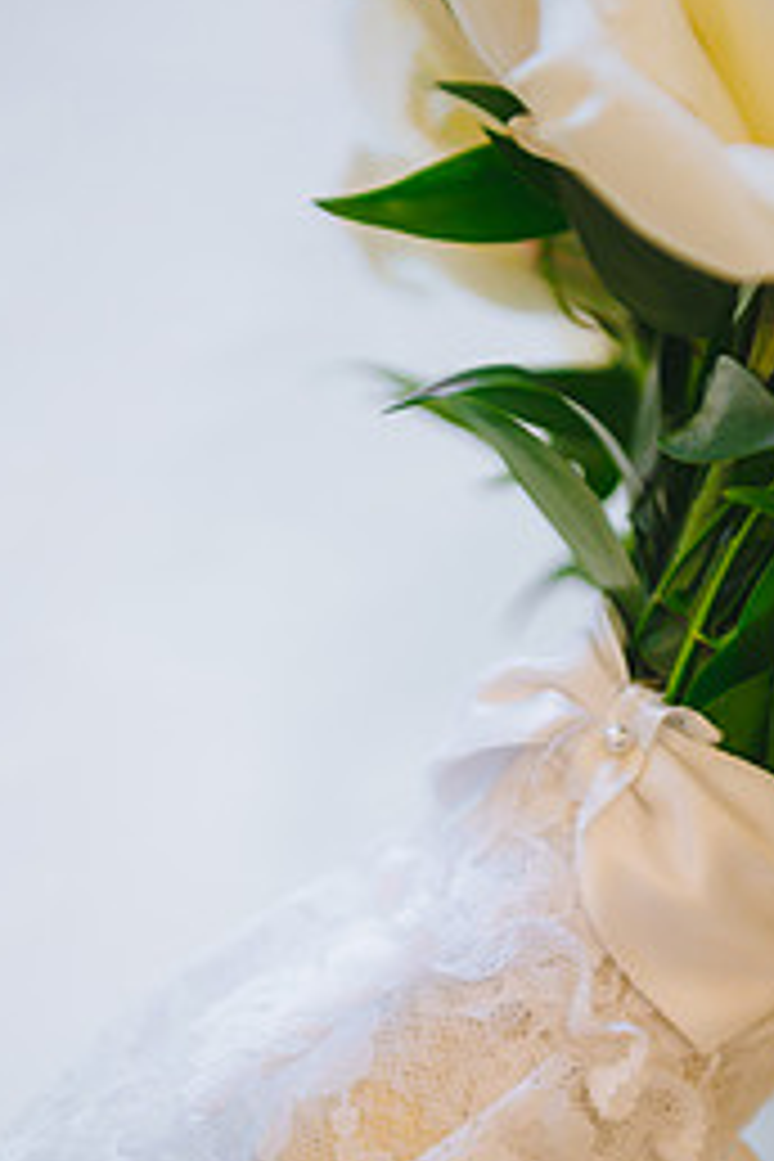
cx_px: 538
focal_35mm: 122
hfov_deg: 11.2
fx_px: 3934
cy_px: 806
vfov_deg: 16.7
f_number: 2.8
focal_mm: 70
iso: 1250
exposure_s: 1/320
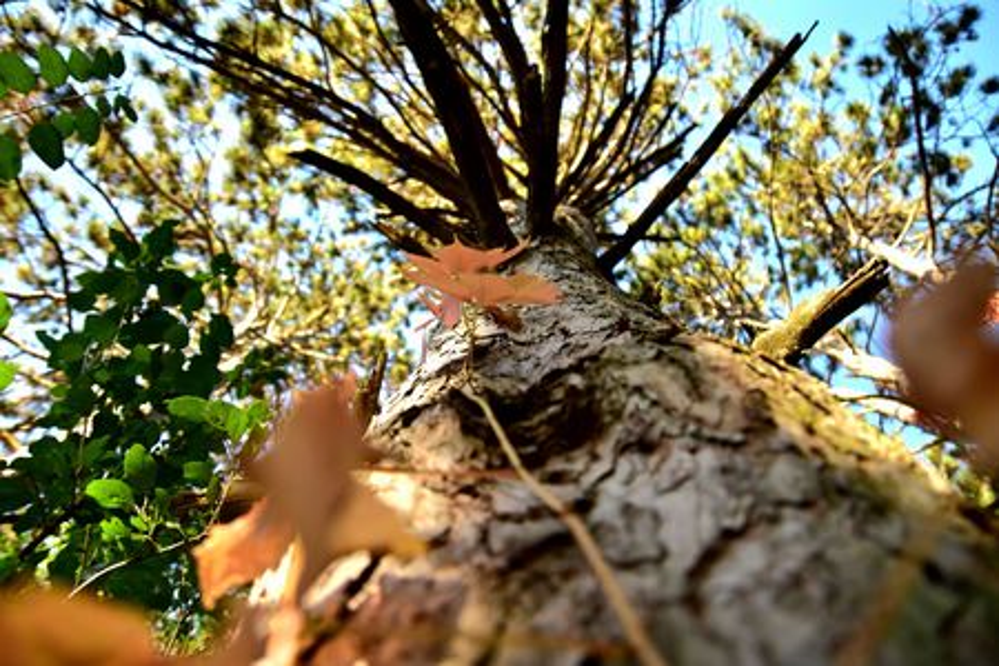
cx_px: 500
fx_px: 832
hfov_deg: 61.9
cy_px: 333
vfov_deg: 43.6
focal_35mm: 30
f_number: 3.5
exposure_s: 1/161
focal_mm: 20
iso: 100
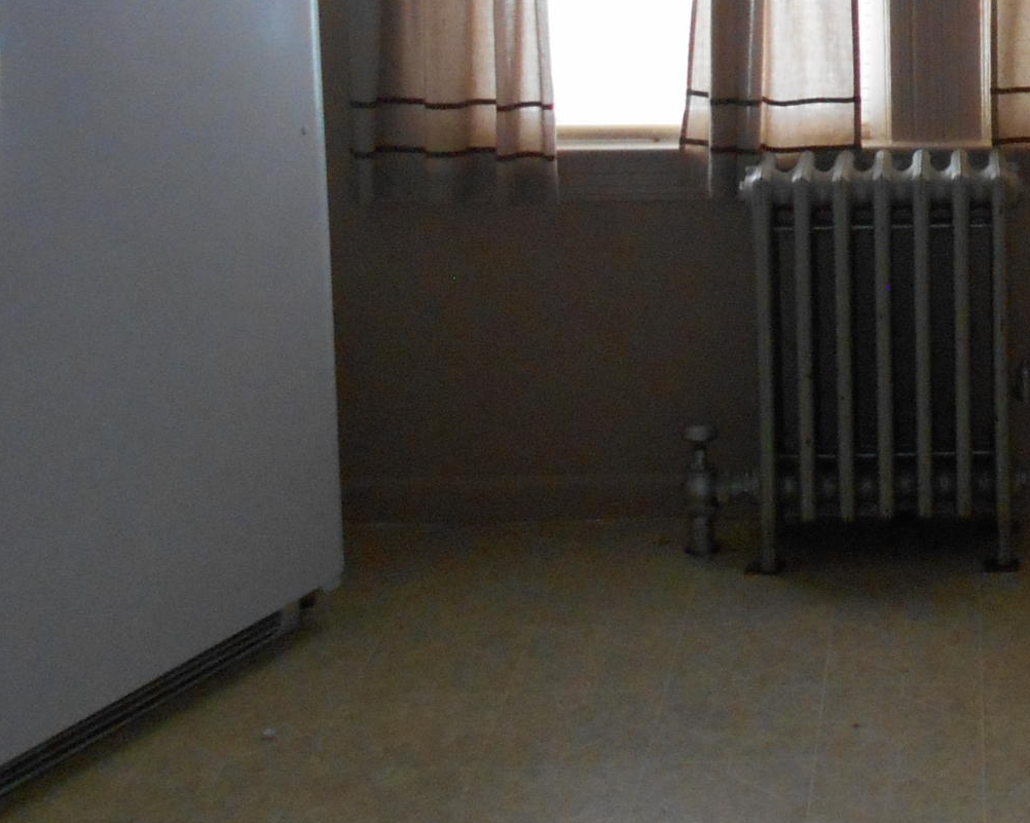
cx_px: 1102
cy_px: -65
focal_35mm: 76
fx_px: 2316
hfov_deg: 23.7
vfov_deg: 19.4
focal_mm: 4.6
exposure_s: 1/30
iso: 320
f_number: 3.2
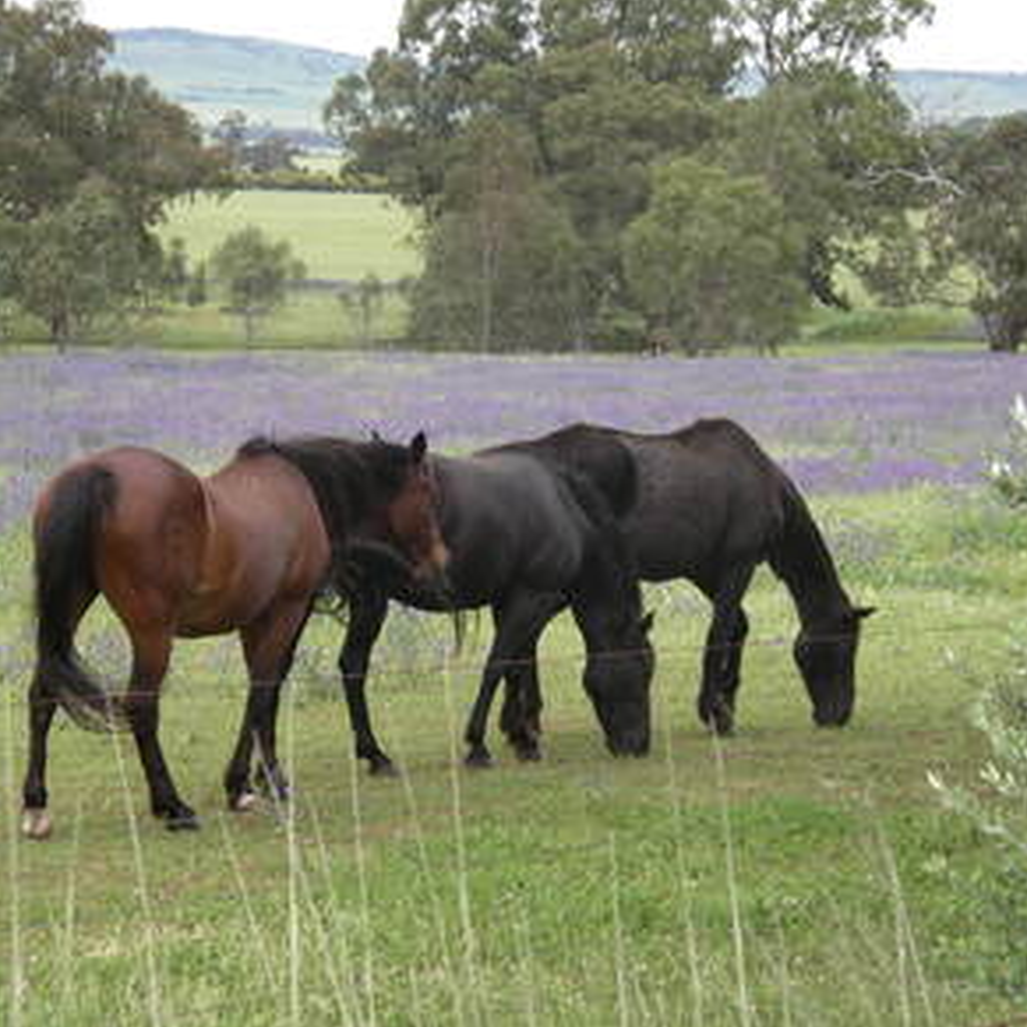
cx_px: 512
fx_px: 5337
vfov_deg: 11.0
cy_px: 514
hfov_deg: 11.0
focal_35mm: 159
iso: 80
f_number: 4.2
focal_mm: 27.8
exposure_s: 1/200
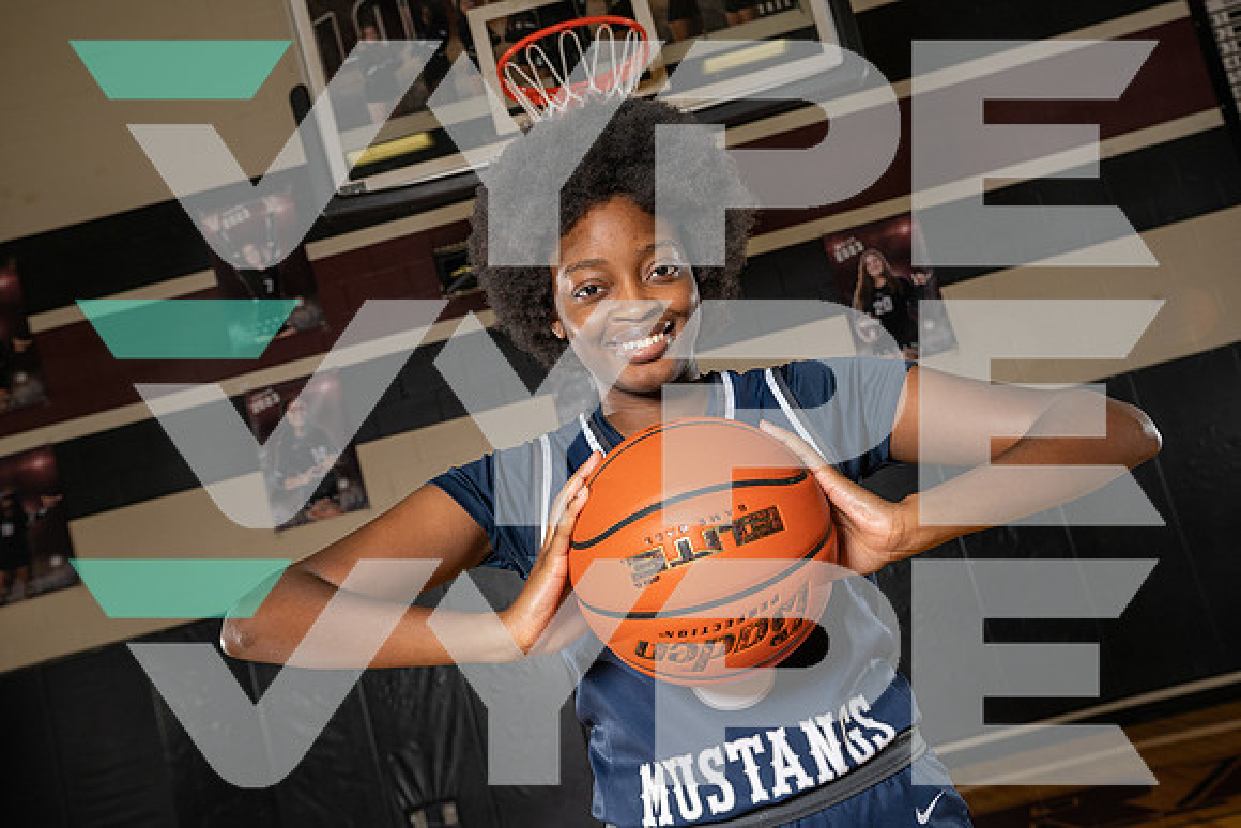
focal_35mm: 40
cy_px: 414
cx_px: 620
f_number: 7.1
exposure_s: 1/250
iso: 320
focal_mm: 40
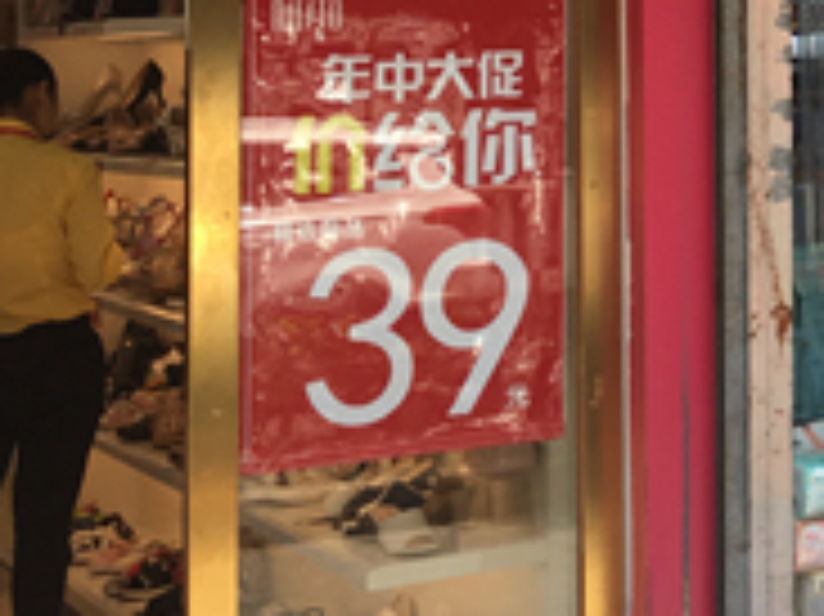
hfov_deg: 17.2
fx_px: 2379
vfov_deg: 14.3
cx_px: 1337
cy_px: -144
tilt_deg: +5.1
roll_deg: +1.7
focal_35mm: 100
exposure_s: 1/251
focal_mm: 4.15
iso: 25
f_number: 2.2
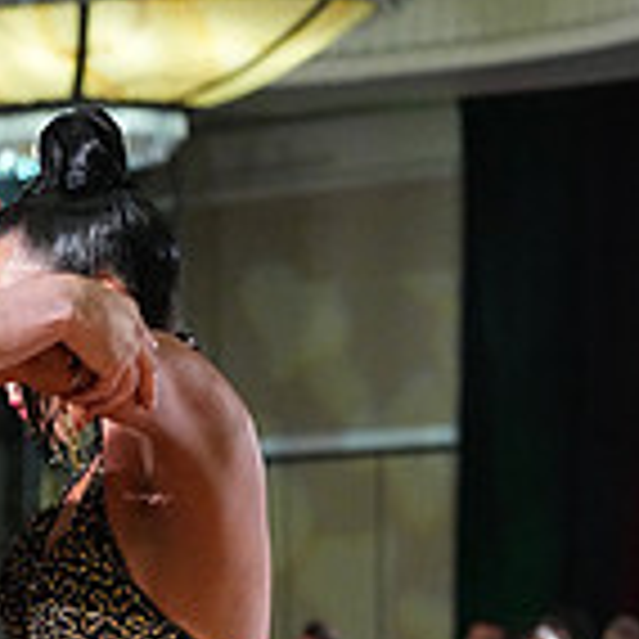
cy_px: 963
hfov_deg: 5.6
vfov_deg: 5.6
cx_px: -119
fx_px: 6453
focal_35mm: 309
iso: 8000
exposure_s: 1/400
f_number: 5
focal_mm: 89
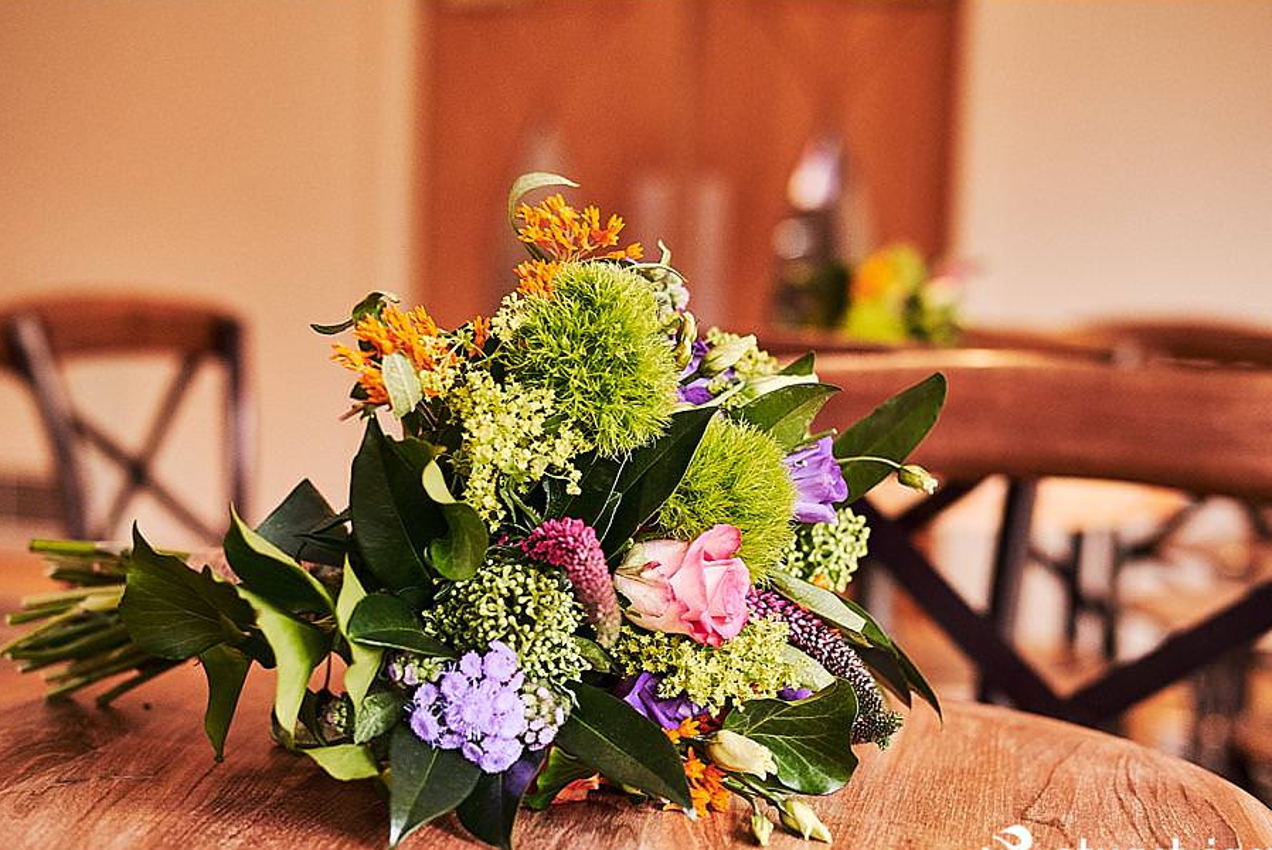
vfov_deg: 23.0
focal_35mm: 59
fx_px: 2086
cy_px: 458
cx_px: 632
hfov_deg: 33.9
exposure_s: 1/320
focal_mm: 35
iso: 3200
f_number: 2.5
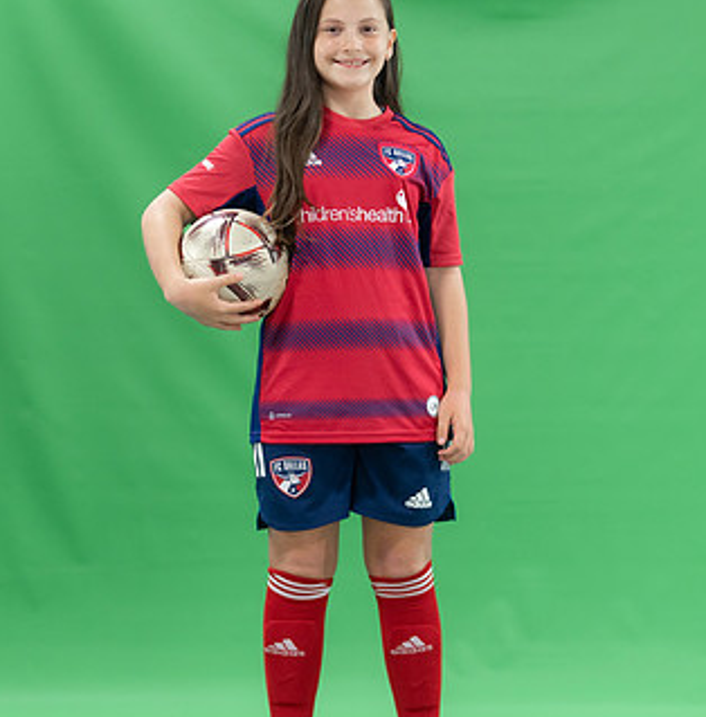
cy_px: 361
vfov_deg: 12.9
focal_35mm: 136
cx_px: 354
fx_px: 3163
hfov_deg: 12.7
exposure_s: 1/250
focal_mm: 70
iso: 1000
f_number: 2.8
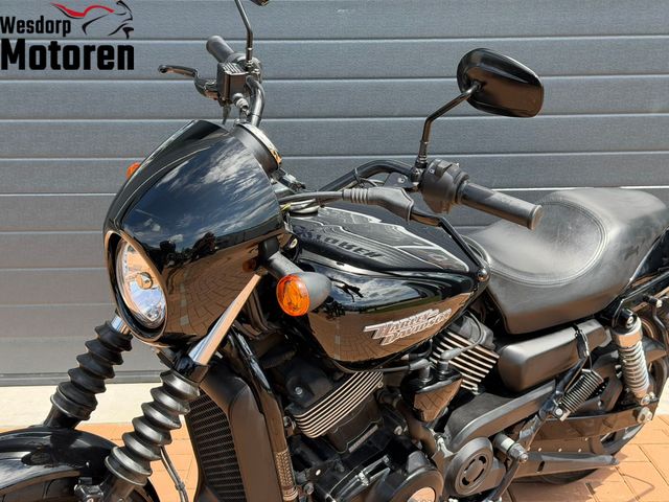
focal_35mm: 48
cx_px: 334
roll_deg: +0.6
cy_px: 251
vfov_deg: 30.3
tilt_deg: -12.0
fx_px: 928
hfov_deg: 39.7
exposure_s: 1/1307
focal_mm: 6.76
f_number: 1.78
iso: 100
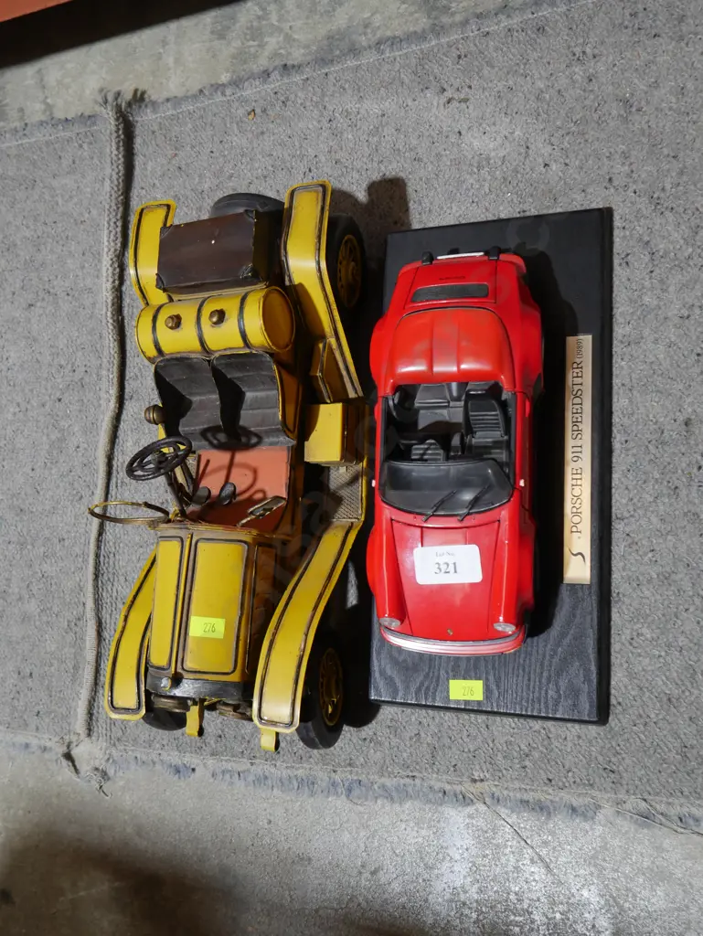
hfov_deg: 39.7
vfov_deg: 51.3
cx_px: 352
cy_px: 468
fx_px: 974
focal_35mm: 36
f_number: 4
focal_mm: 18
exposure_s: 1/60
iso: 500
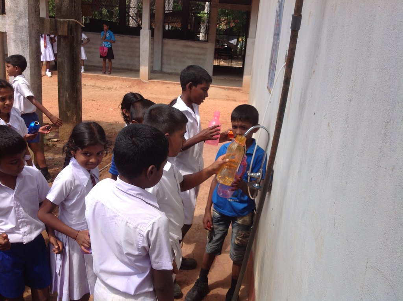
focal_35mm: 35
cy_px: 150
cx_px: 202
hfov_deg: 52.7
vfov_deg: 40.6
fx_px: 407
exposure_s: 1/756
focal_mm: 4.28
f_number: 2.4
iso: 50
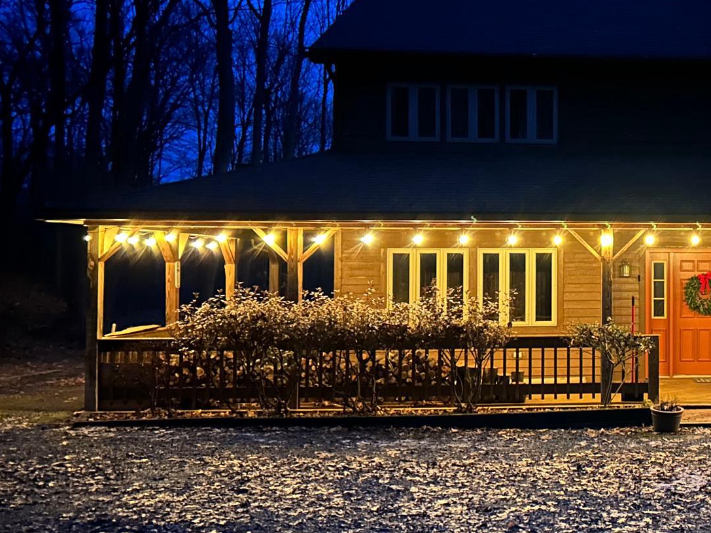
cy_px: 225
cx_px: 661
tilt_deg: +2.2
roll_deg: -0.1
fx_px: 1006
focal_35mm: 49
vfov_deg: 29.6
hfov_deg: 36.1
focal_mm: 5.7
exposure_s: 1/5
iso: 800
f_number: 1.5
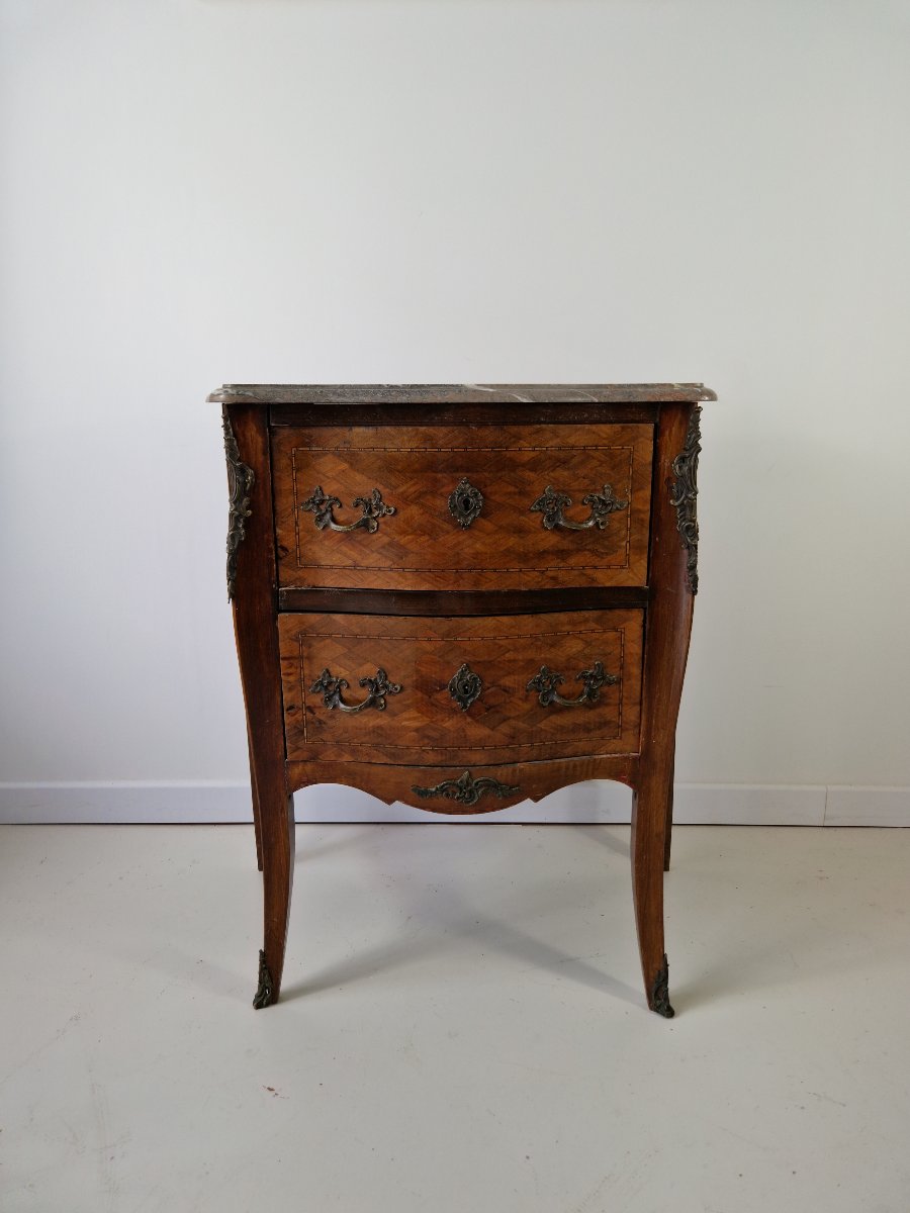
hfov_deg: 58.9
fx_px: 806
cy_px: 606
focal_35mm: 23
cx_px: 455
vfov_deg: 73.9
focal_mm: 5.4
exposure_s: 1/108
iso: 50
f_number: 1.8
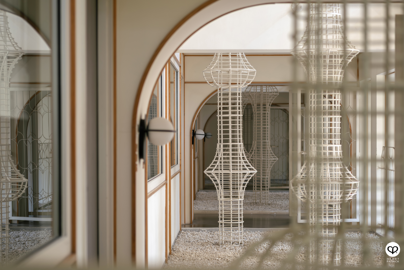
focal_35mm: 75
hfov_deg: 27.0
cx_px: 202
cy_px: 135
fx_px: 842
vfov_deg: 18.2
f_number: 2
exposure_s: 1/400
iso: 160
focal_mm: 50
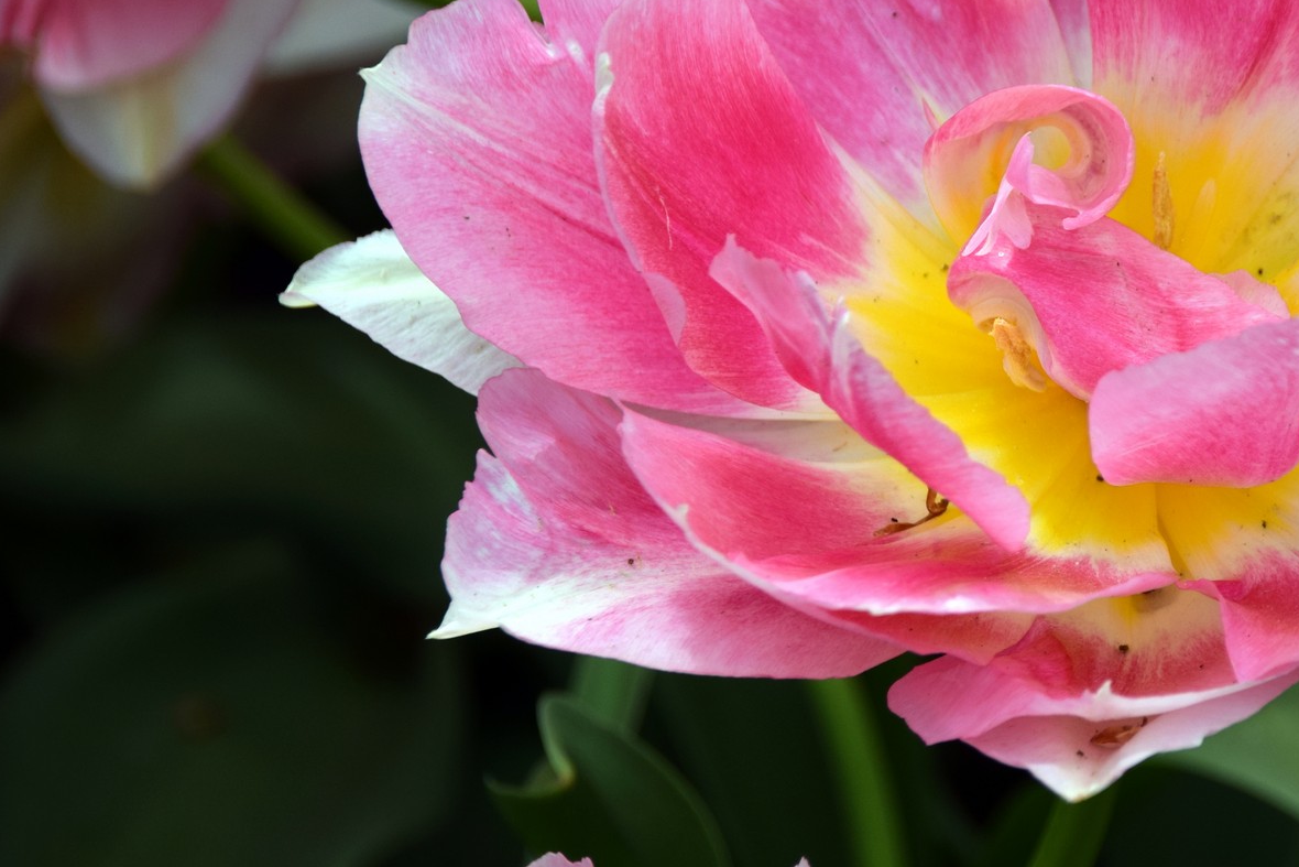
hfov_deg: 4.1
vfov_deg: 2.7
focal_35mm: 508
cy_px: 251
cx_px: 1074
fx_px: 18328
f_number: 6
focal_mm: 185
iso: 200
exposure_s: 1/500
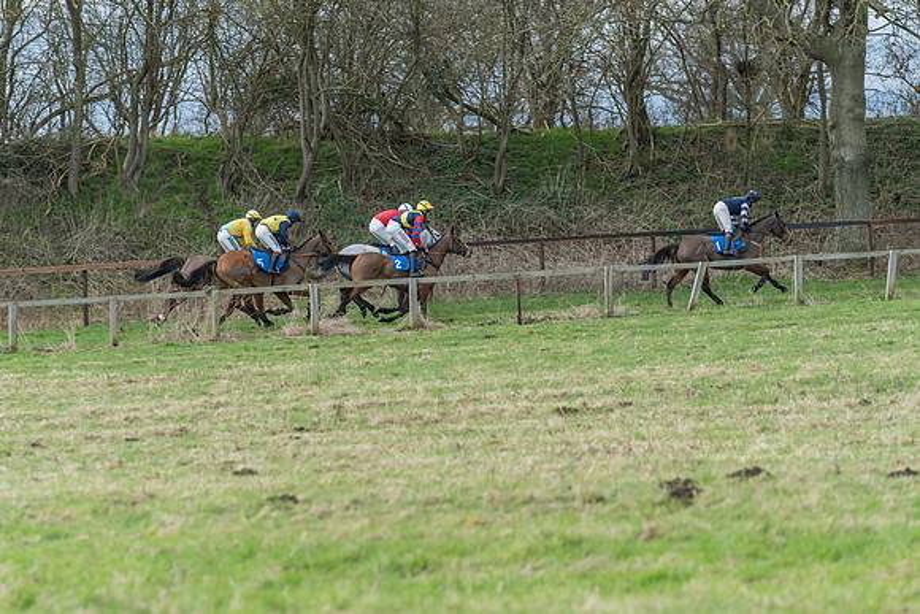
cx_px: 484
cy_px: 256
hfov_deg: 8.0
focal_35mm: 259
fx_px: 6613
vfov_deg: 5.3
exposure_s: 1/1000
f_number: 4
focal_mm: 200
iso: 800
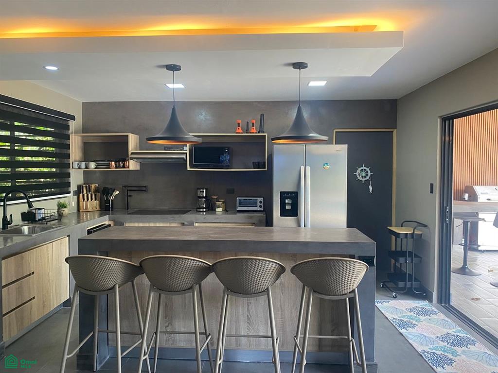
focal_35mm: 26
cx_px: 249
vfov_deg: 53.1
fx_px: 374
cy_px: 186
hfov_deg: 67.3
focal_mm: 4.25
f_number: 1.8
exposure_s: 1/60
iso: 80
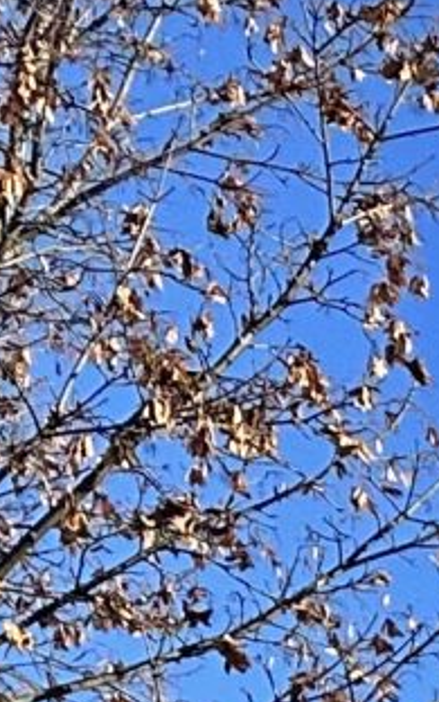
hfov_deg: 4.6
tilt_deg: +0.3
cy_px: 2068
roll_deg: +0.4
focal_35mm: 209
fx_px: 4001
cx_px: 2632
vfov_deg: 8.5
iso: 80
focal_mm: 6.86
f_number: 1.78
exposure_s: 1/2967
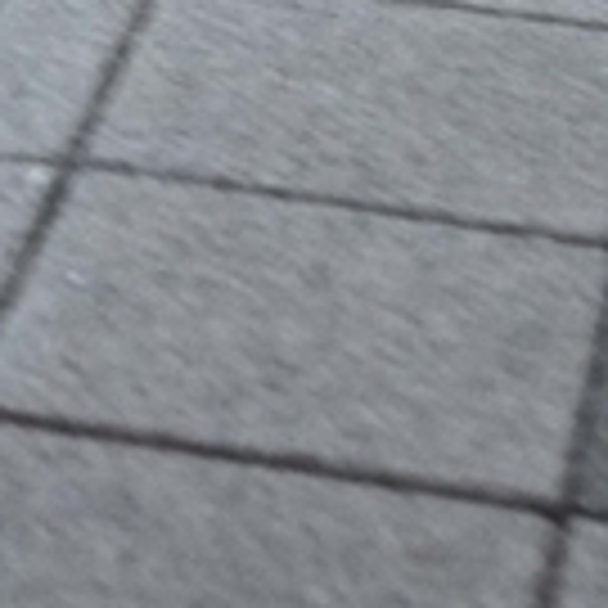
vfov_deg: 6.3
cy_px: -833
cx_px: -104
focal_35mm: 265
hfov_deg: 6.6
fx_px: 5266
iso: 5000
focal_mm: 35
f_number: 2
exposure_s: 1/125
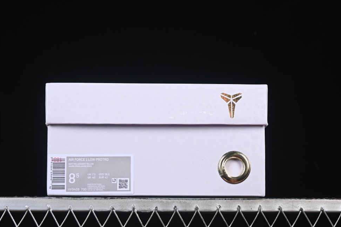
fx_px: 786
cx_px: 159
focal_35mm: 83
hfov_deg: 24.5
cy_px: 120
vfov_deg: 16.5
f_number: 8
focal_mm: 50
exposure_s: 1/80
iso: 160
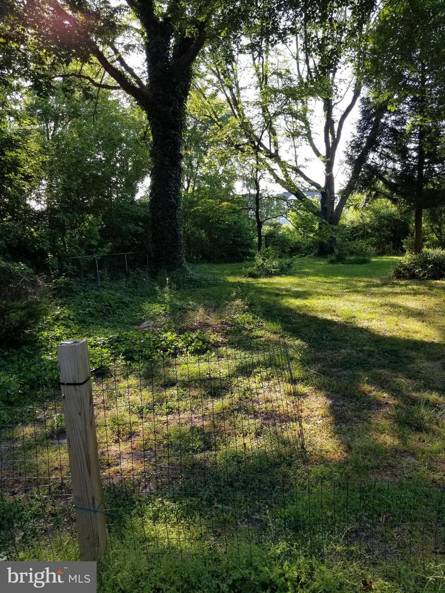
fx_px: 446
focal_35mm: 26
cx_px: 222
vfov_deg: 67.3
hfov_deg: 53.1
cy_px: 296
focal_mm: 4.25
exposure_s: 1/415
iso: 50
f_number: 1.7
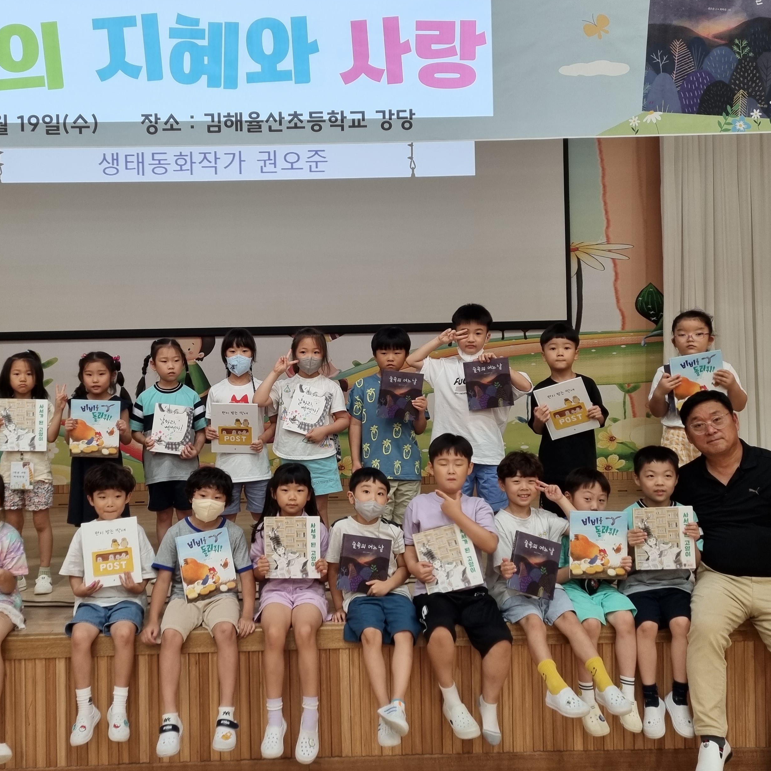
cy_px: 378
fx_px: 958
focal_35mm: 38
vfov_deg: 43.9
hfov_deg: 43.8
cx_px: 337
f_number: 1.8
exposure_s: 1/60
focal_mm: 5.4
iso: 100
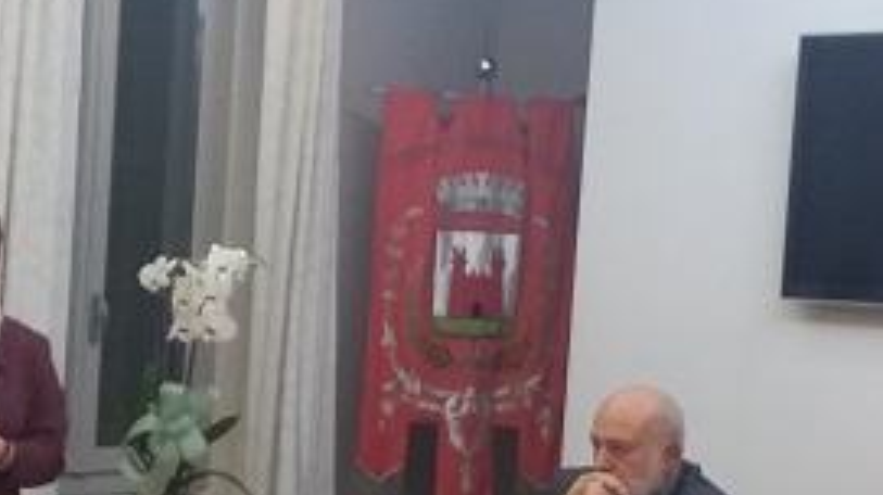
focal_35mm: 76
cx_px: 391
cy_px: 363
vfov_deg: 15.8
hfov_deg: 27.9
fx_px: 1778
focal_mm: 2.91
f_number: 1.9
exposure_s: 1/25
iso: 100
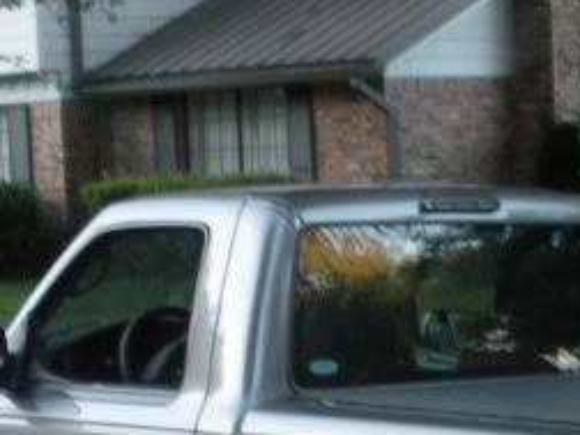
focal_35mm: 142
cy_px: 400
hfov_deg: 13.9
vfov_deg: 10.4
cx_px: 184
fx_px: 2379
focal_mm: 6.3
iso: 225
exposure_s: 1/55.3
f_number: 3.5
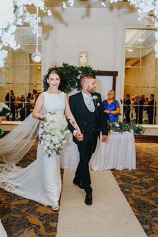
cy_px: 118
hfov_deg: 37.9
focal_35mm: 35
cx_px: 79
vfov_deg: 54.4
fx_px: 230
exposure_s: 1/200
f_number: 2.2
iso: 1000
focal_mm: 35
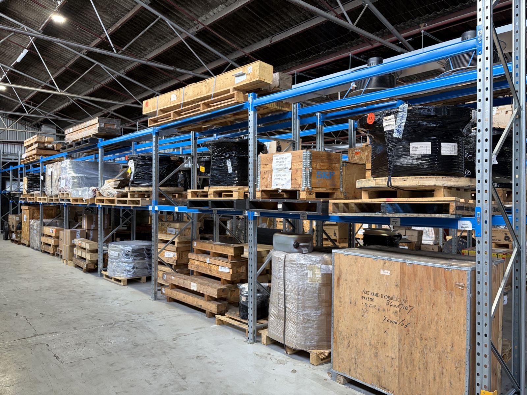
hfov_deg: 67.3
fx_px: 396
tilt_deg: +0.4
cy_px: 198
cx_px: 264
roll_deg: +0.3
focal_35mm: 26
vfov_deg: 53.1
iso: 100
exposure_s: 1/100
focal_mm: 5.96
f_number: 1.6
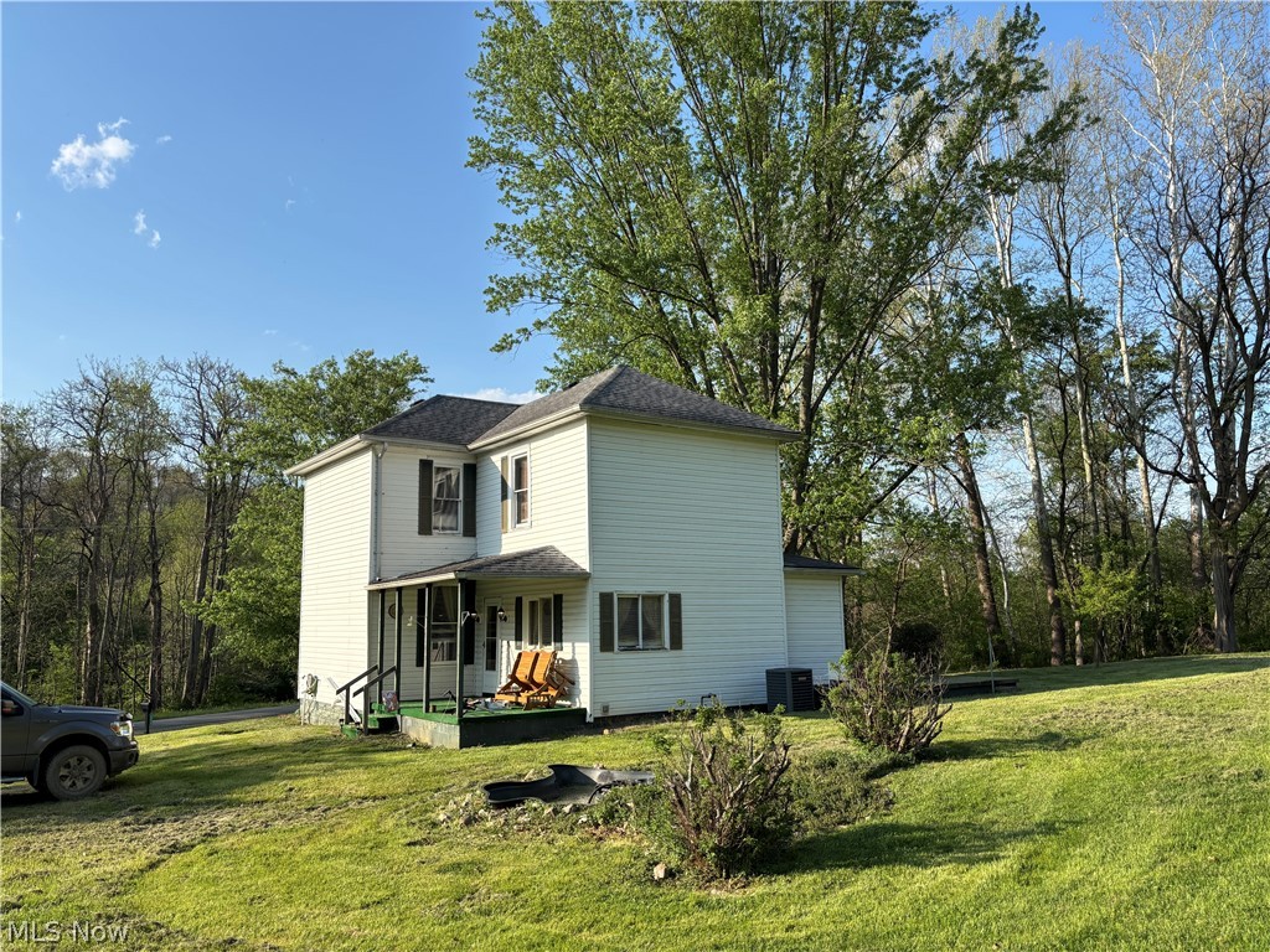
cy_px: 476
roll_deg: +0.6
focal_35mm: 26
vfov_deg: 53.1
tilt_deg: +7.5
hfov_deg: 67.3
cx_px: 635
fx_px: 954
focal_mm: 5.96
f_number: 1.6
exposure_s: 1/1912
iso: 50
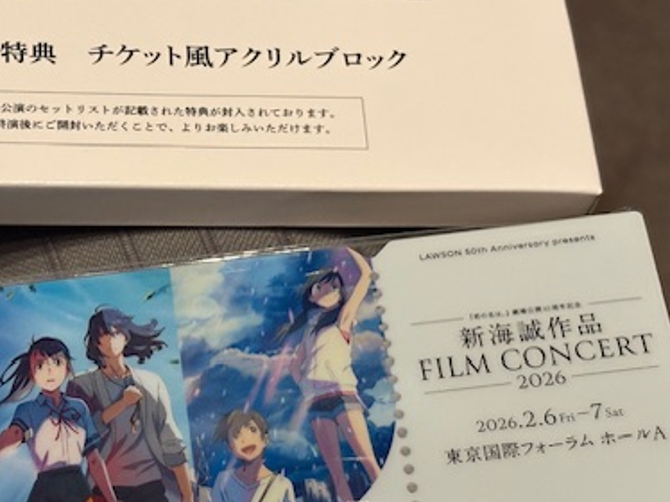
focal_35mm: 89
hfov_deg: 21.9
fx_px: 1722
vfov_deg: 16.6
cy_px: 290
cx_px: 188
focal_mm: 5.96
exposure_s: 1/38
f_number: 1.6
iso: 250
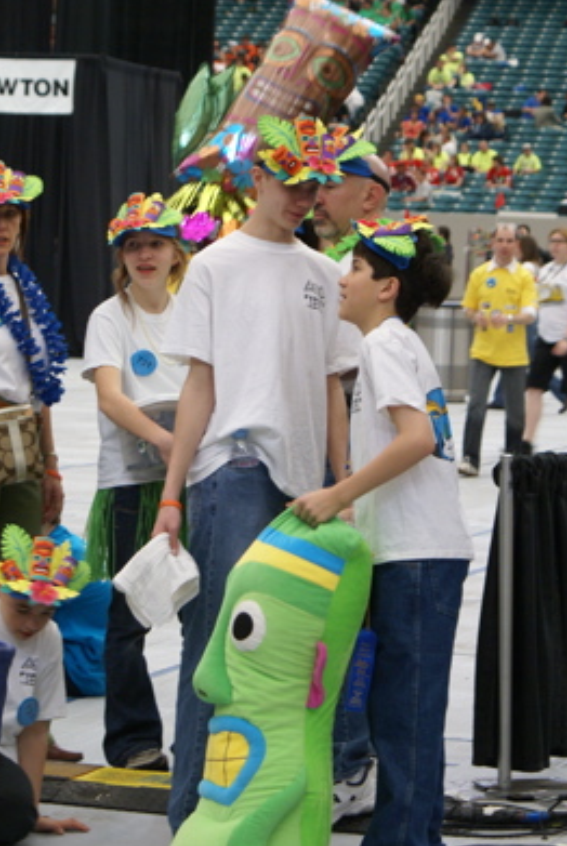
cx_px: 181
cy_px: 346
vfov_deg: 14.8
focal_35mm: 138
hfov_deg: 10.0
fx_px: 3249
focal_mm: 60
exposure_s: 1/60
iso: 400
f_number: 5.6
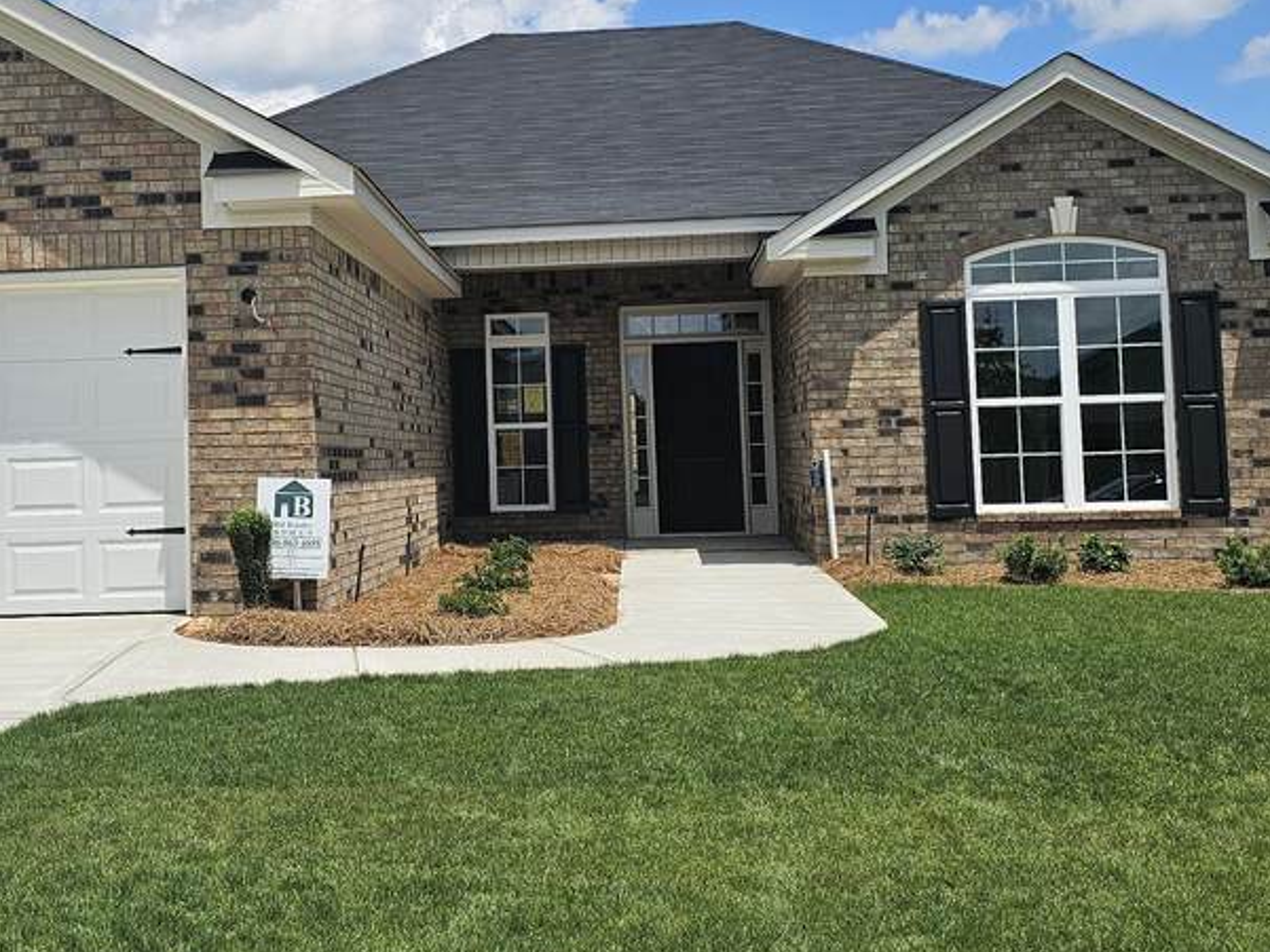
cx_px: 437
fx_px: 1798
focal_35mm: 49
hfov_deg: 38.5
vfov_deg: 29.6
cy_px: 365
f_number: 1.7
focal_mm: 6.3
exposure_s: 1/1770
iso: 12
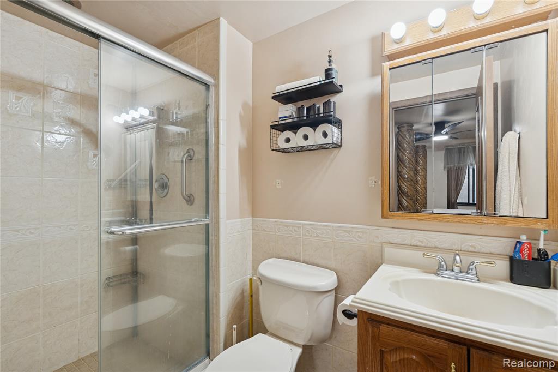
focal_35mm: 16
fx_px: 256
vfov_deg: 72.0
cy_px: 186
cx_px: 279
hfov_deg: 95.0
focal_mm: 16.5
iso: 400
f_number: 8
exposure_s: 1/13
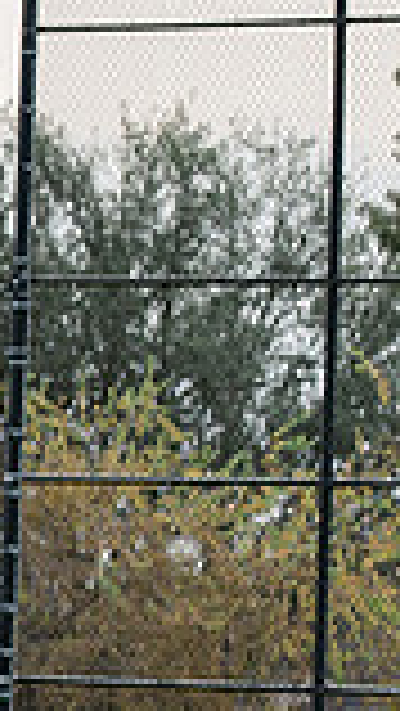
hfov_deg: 2.0
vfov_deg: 3.7
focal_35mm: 588
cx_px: -1292
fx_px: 11075
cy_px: 759
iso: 250
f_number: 3.5
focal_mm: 105
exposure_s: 1/1250
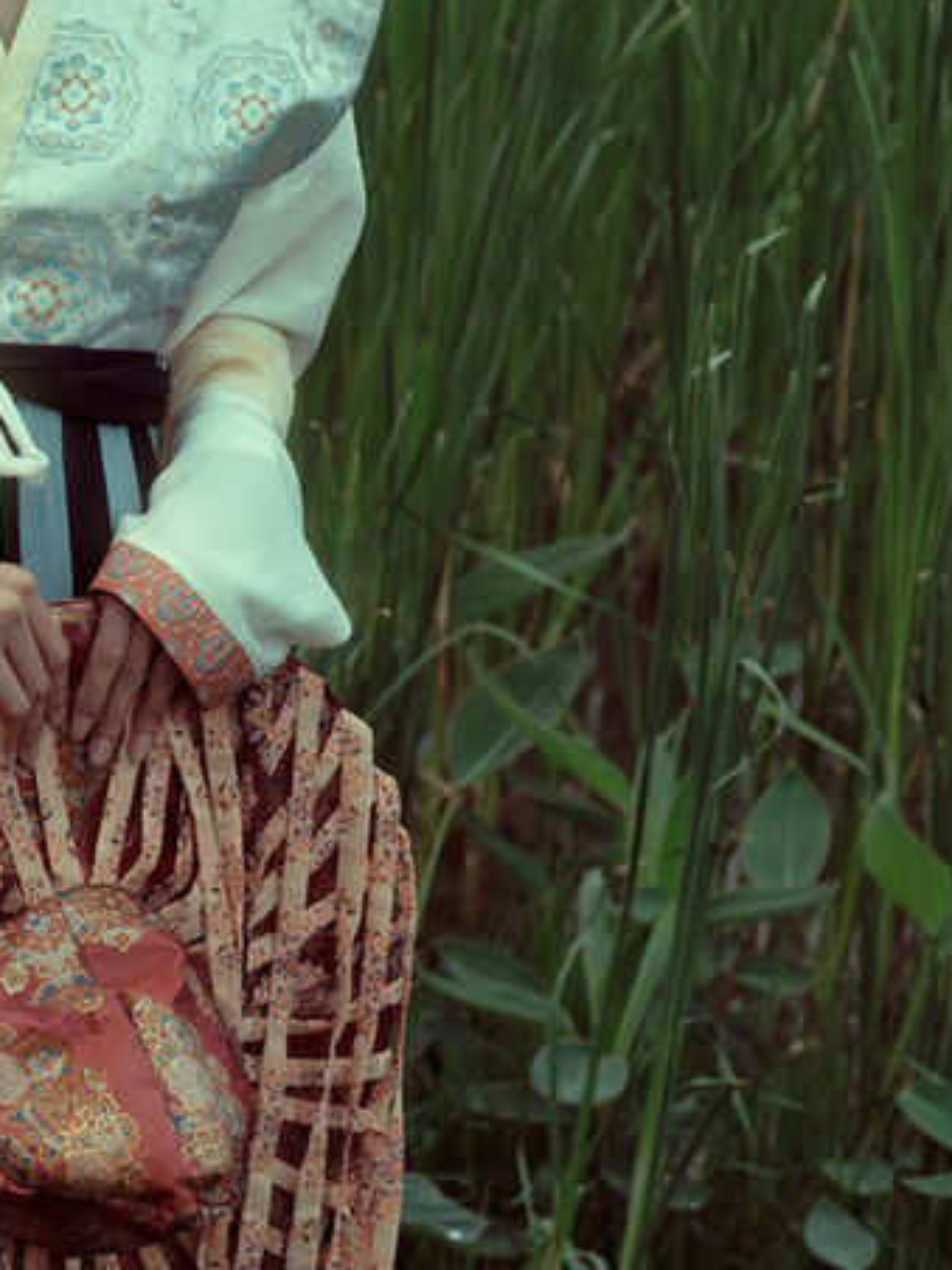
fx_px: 4547
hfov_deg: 11.5
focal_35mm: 124
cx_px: -396
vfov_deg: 15.8
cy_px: 225
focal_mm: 50
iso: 500
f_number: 4.5
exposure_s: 1/200
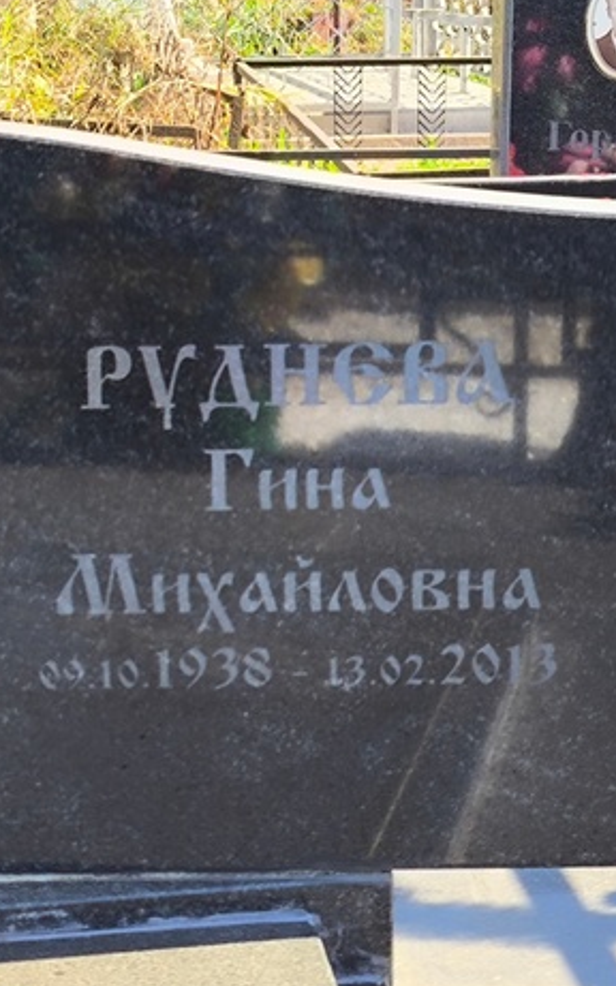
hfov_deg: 14.2
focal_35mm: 92
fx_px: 2472
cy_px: 475
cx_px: 348
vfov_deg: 22.6
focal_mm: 4.71
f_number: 1.7
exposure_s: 1/377
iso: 50
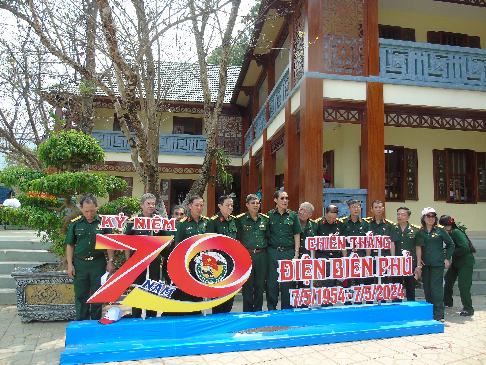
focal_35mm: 25
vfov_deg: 54.9
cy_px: 182
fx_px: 351
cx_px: 243
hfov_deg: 69.4
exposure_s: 1/200
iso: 80
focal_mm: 4.4
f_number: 3.4
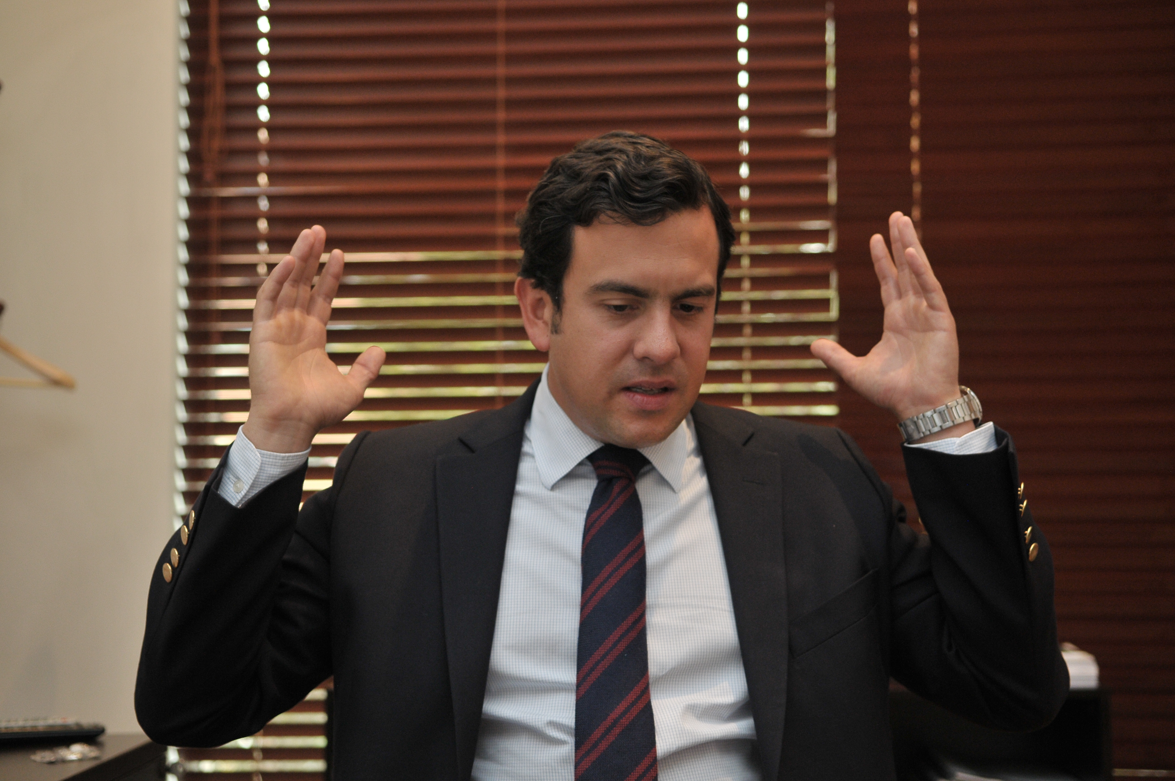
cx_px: 588
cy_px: 390
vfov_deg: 26.4
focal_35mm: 51
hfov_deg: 38.9
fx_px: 1663
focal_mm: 34
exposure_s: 1/100
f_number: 2.8
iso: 500
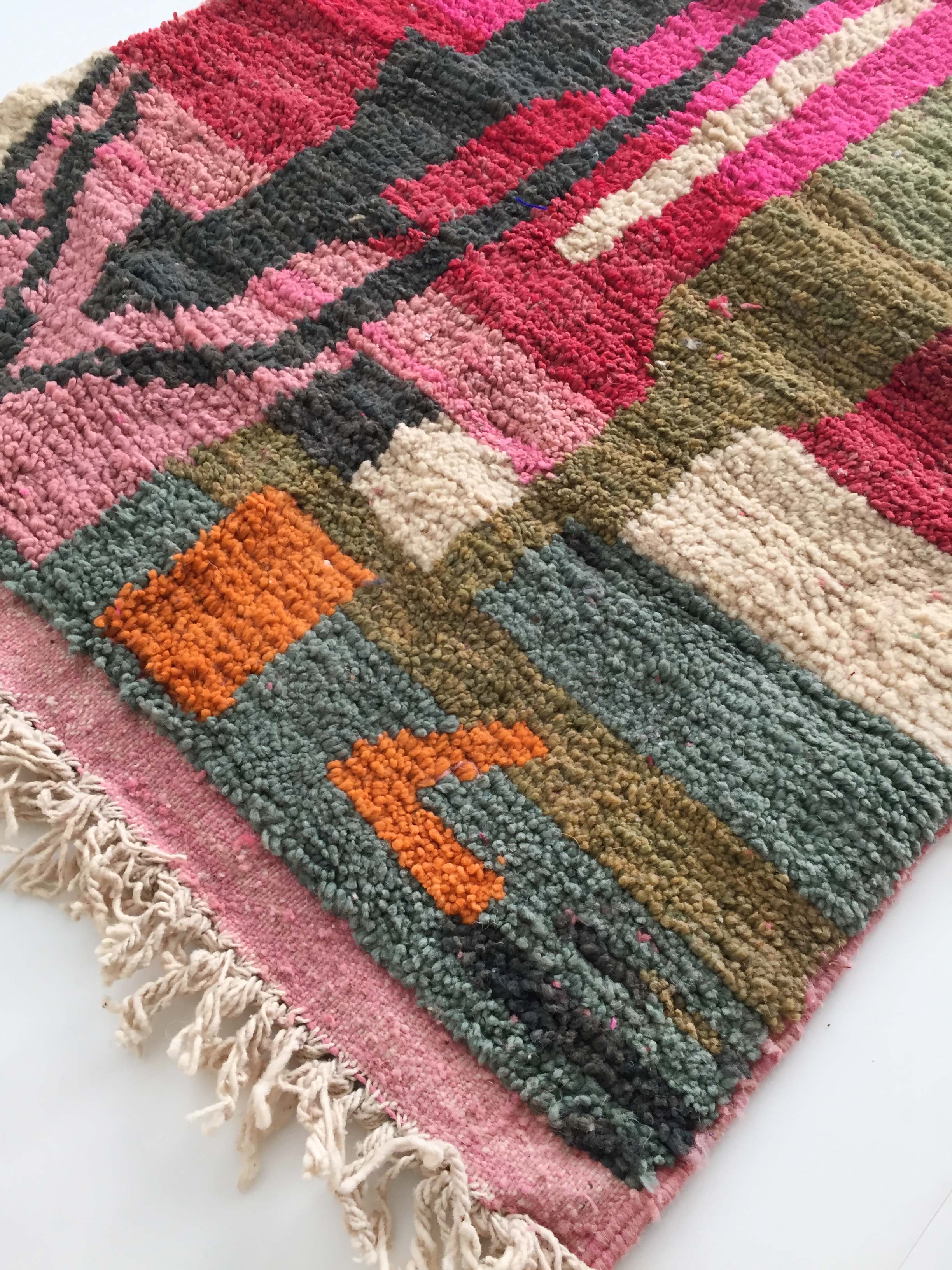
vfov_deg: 61.7
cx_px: 476
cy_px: 635
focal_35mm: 29
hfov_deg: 48.2
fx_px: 1063
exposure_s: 1/33
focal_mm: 4.15
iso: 40
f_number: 2.2
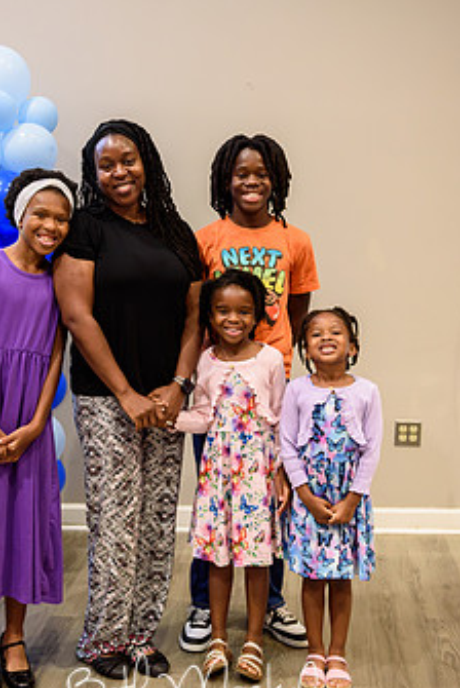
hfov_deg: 26.4
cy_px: 306
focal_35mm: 51
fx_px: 975
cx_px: 170
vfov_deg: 38.8
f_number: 2.8
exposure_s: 1/160
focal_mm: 38
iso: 1000
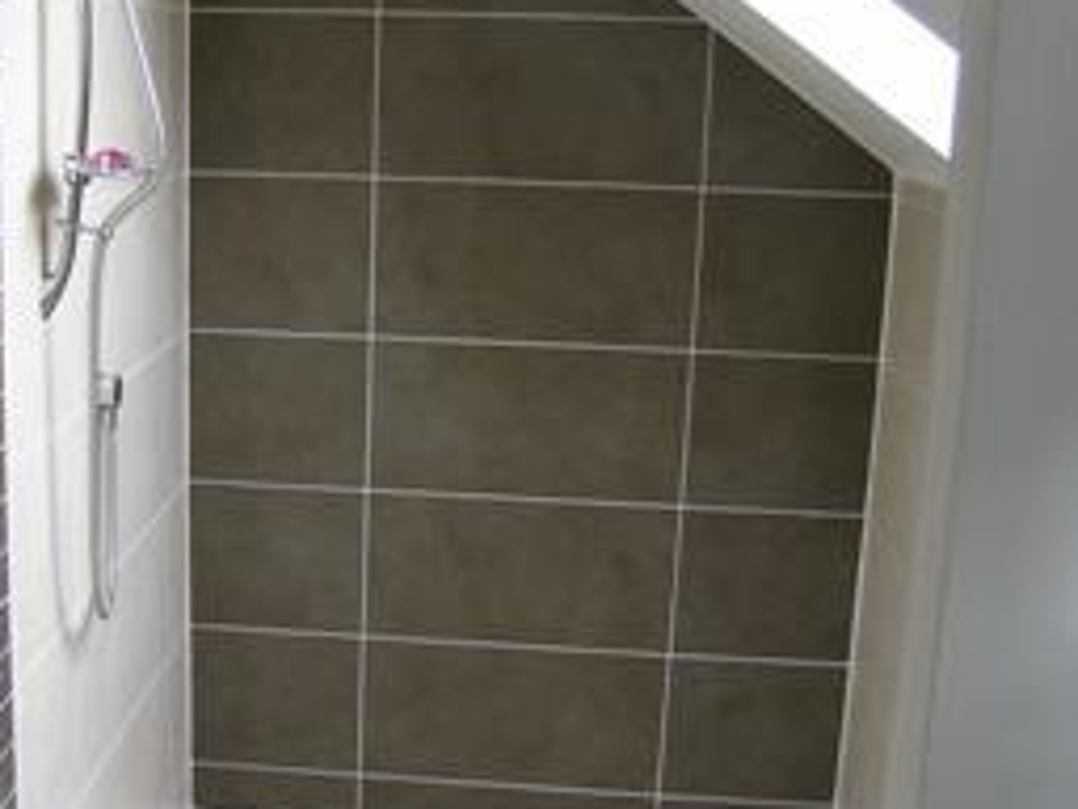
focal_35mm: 49
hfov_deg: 38.3
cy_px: 417
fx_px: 1526
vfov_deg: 29.7
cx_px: 324
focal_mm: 5.8
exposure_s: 1/50
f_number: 2.8
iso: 50
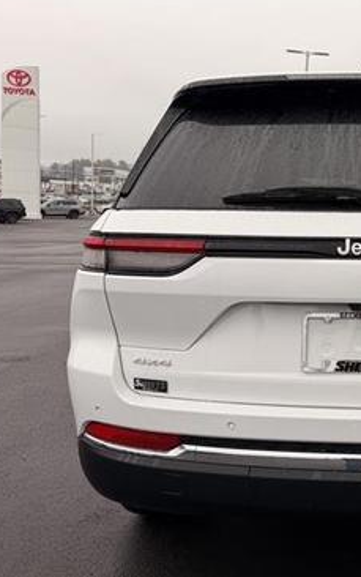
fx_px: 551
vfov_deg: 55.3
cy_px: 281
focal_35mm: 35
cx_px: 350
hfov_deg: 33.6
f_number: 1.78
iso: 80
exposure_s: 1/1949
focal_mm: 6.76
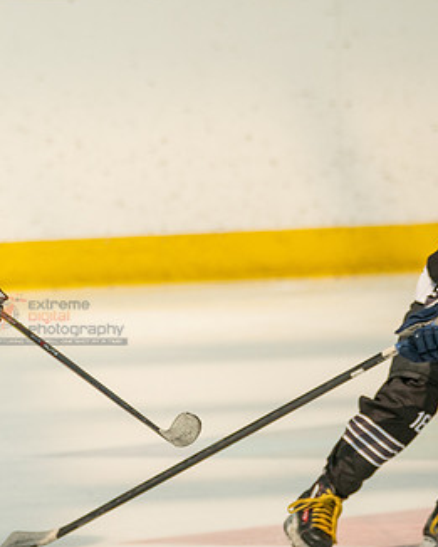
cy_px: 262
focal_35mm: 449
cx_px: -107
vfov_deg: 4.3
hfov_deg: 3.4
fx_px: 7272
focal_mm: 186
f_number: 3.2
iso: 1600
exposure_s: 1/6400
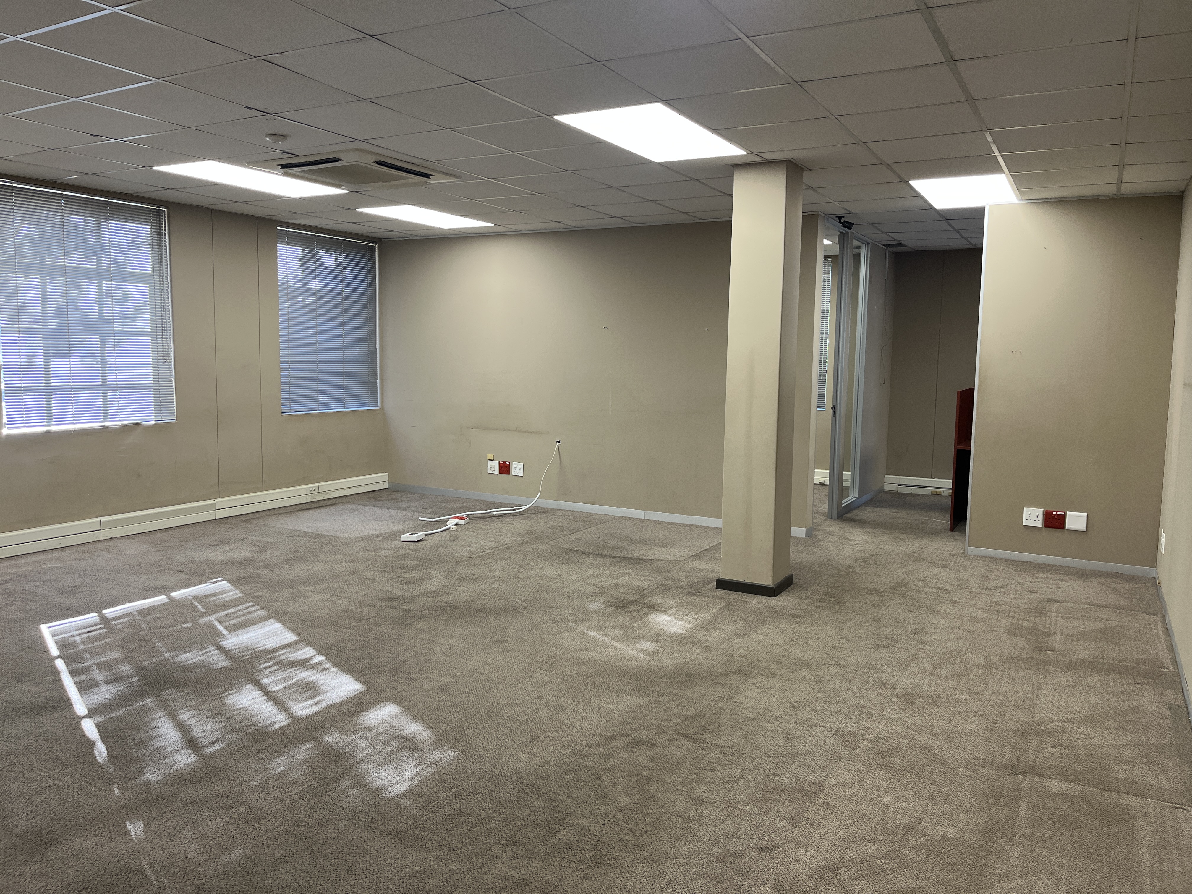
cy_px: 447
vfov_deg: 53.1
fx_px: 895
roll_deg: -1.1
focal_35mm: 26
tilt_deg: -5.0
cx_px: 596
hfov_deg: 67.3
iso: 80
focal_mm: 5.1
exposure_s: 1/100
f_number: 1.6
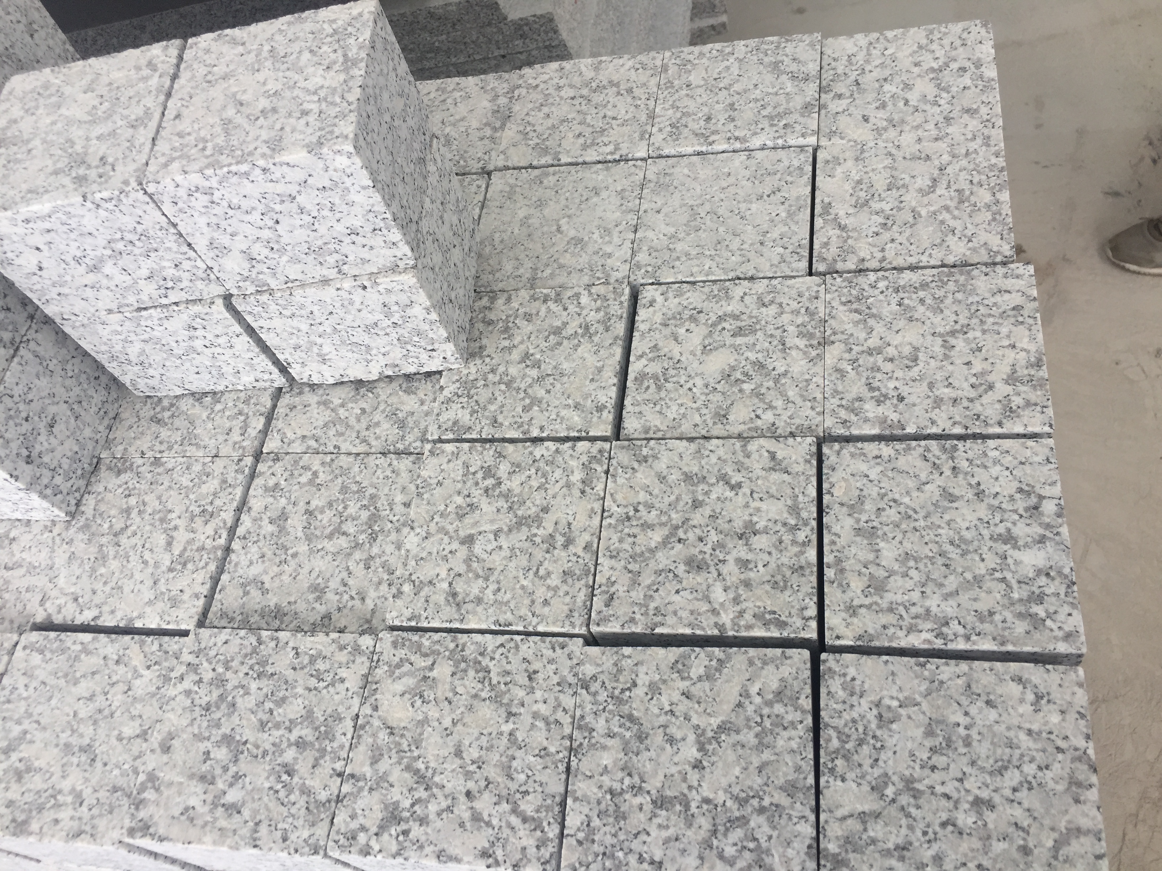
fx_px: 973
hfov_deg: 61.7
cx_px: 581
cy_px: 436
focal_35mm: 29
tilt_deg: -53.4
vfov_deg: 48.2
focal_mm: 4.15
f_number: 2.2
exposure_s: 1/399
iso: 32
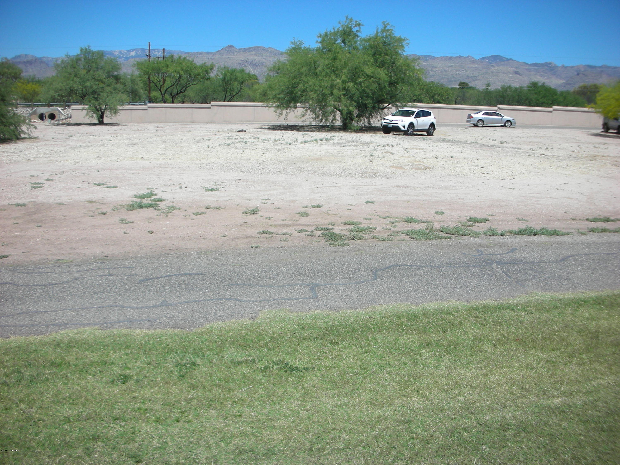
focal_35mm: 35
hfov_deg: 52.6
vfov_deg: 40.7
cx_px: 310
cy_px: 232
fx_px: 627
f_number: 8.5
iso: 50
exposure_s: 1/110
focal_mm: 5.8
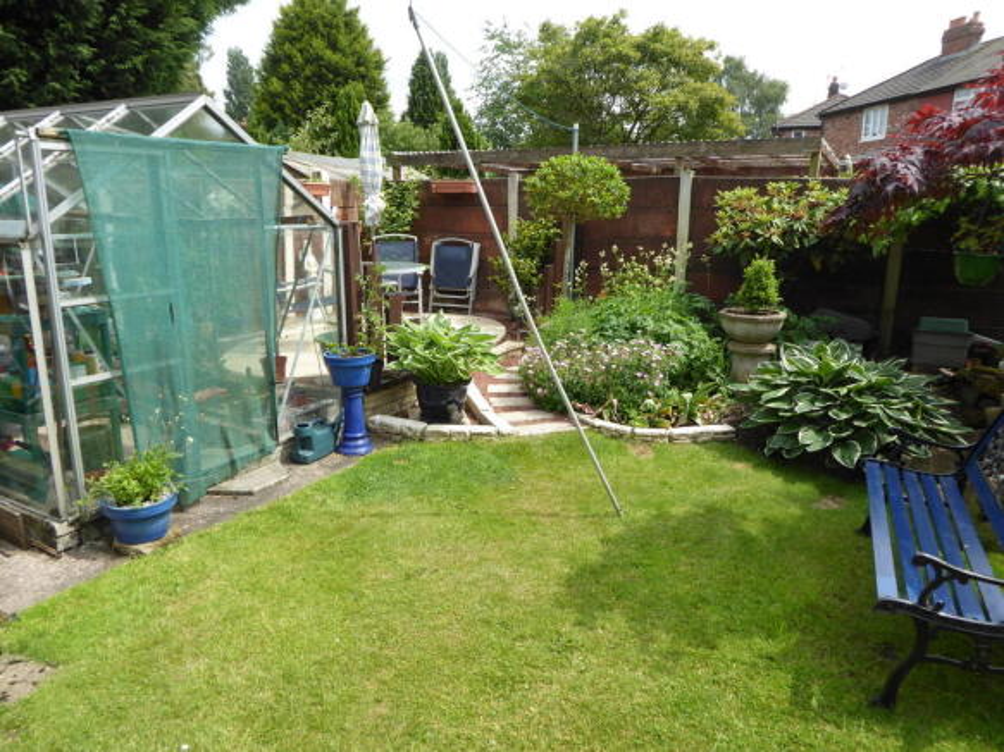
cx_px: 502
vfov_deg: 56.8
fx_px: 696
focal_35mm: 24
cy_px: 376
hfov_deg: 71.6
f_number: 3.3
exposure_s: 1/640
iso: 100
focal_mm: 4.3
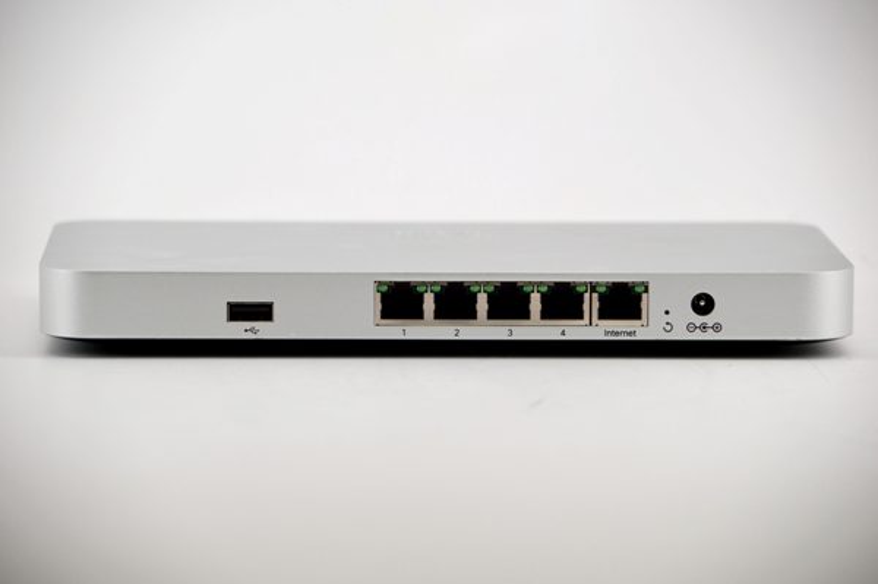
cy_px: 292
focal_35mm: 158
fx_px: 3838
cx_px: 439
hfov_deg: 13.1
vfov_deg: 8.7
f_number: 5.6
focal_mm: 105
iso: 250
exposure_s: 1/125
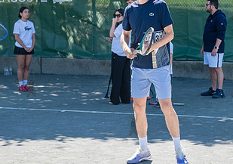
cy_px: 43
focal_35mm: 128
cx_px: 147
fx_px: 842
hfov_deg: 15.7
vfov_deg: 11.1
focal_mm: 60
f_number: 3.5
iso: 200
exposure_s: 1/500
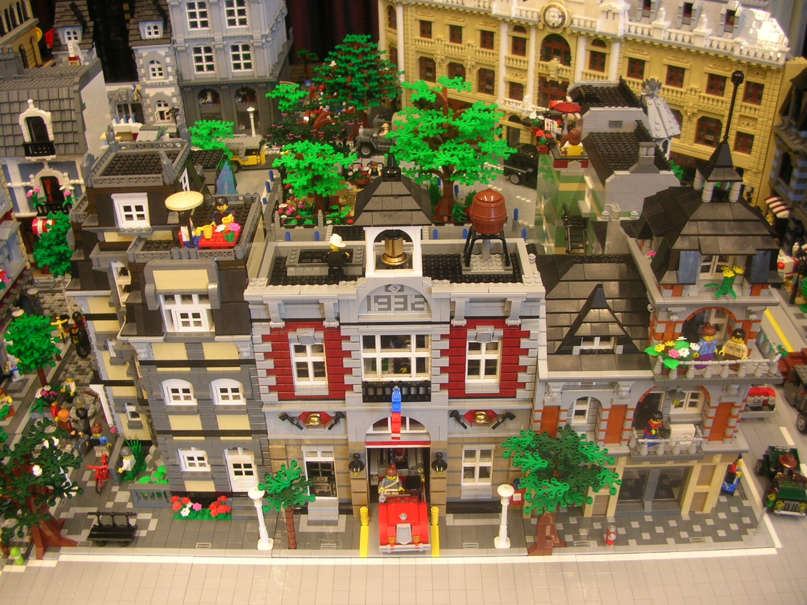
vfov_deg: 40.7
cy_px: 302
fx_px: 816
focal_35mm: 35
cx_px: 404
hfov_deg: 52.6
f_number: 2.8
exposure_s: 1/9.5
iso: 50
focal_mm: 5.8
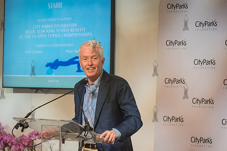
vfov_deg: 8.3
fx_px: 1047
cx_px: 81
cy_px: 82
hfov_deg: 12.4
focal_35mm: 166
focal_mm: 125
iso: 6400
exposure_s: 1/250
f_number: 4.5
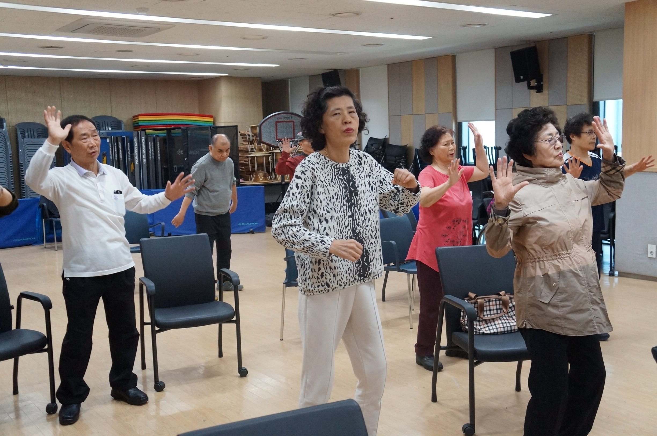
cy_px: 218
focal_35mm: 39
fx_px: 711
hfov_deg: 49.6
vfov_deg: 34.1
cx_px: 328
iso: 3200
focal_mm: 26
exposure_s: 1/250
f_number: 4
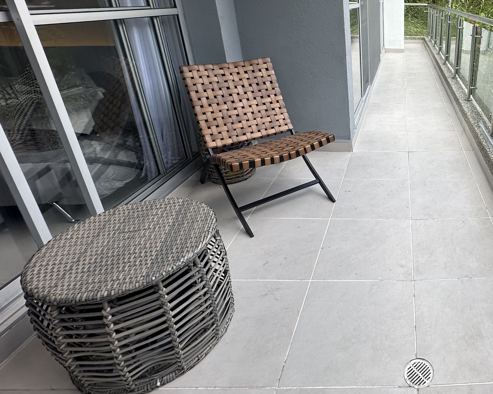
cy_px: 139
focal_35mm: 24
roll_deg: -1.5
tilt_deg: -20.6
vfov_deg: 57.7
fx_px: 350
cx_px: 415
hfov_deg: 62.4
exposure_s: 1/319
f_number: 2.2
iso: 40
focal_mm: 2.22
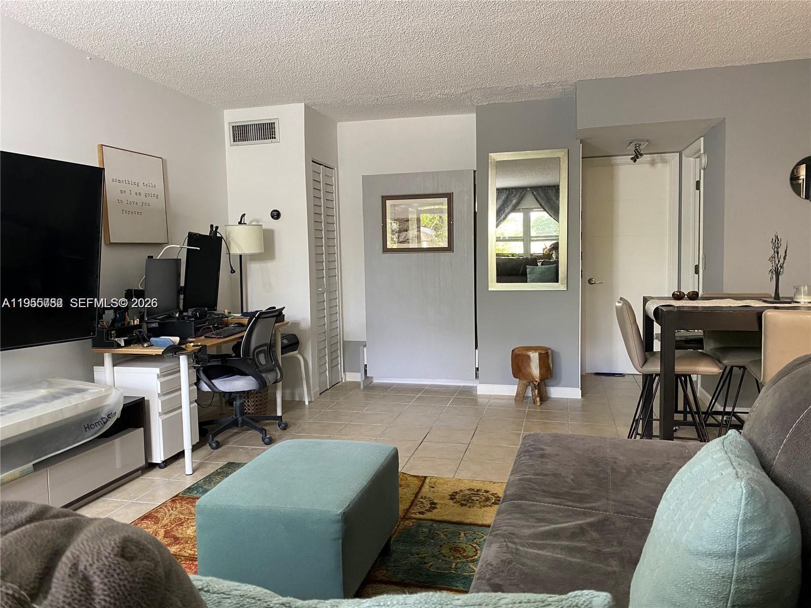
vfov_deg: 53.1
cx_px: 406
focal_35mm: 26
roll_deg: +1.4
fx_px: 609
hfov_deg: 67.3
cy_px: 304
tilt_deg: -3.6
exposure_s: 1/60
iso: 250
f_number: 1.8
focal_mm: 4.25
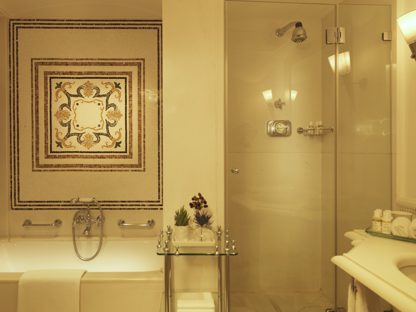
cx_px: 184
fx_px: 276
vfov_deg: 58.9
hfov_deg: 73.7
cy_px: 154
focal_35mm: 23
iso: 50
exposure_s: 1/1.25
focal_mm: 28
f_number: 8
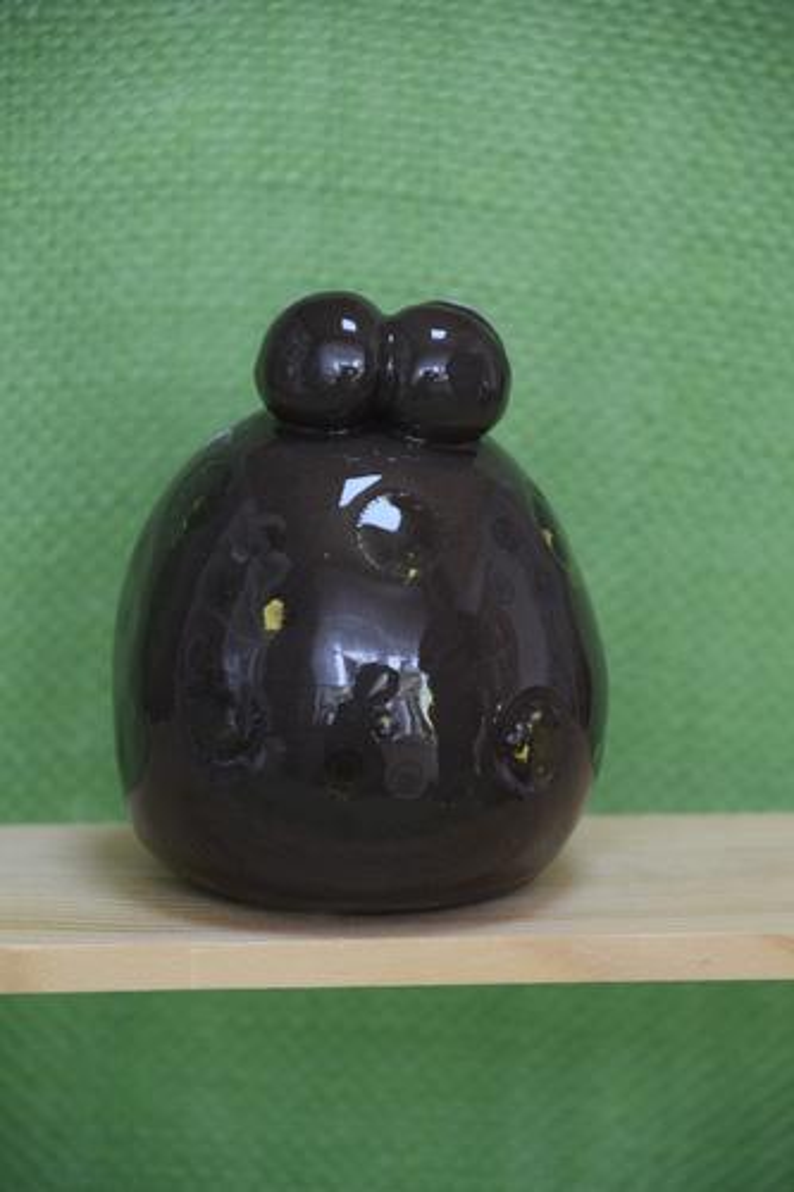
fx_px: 7697
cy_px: 596
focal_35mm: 232
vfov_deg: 8.9
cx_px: 397
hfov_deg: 5.9
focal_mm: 155
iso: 1800
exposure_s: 1/125
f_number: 6
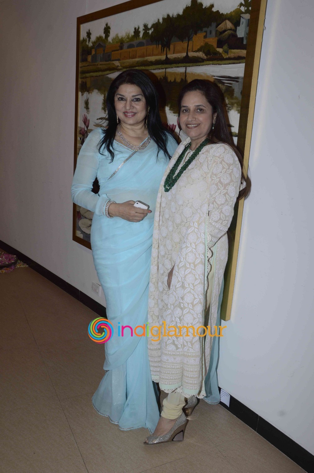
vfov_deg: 59.5
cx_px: 157
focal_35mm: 32
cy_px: 236
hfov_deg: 41.6
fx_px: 413
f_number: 10
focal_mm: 21
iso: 400
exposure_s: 1/200
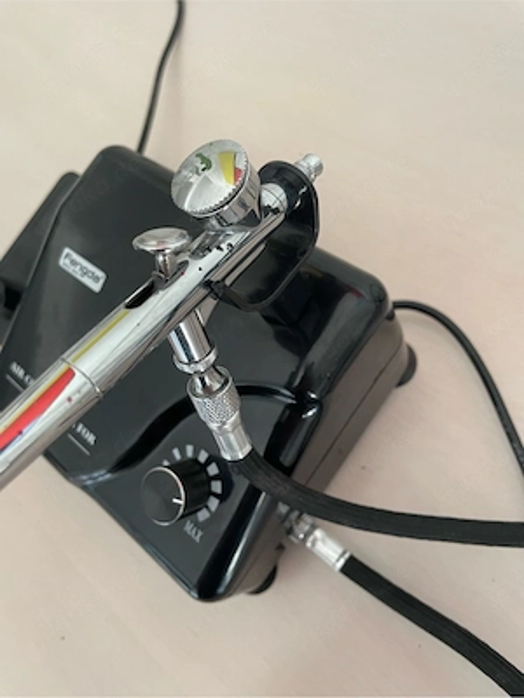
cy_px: 349
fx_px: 525
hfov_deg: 53.1
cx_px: 262
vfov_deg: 67.3
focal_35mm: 26
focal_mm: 4.2
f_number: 1.6
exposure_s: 1/60
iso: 160
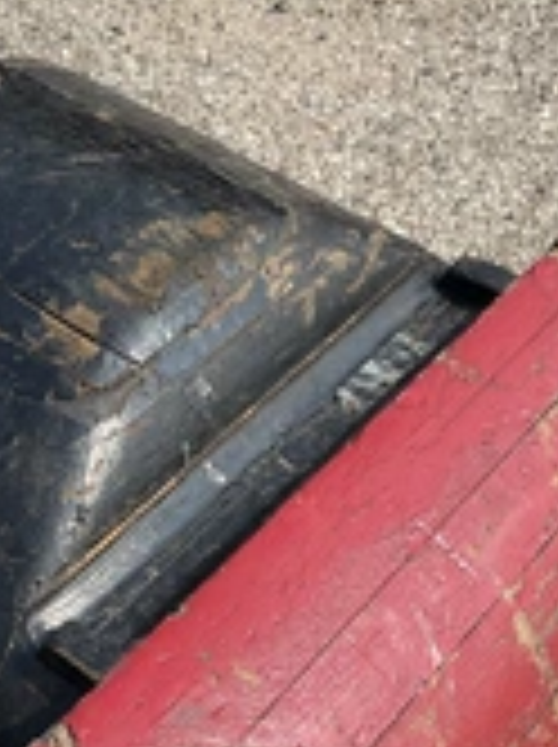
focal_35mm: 70
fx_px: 1508
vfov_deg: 27.5
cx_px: 122
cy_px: 536
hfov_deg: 20.7
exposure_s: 1/1250
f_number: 1.8
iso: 25
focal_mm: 3
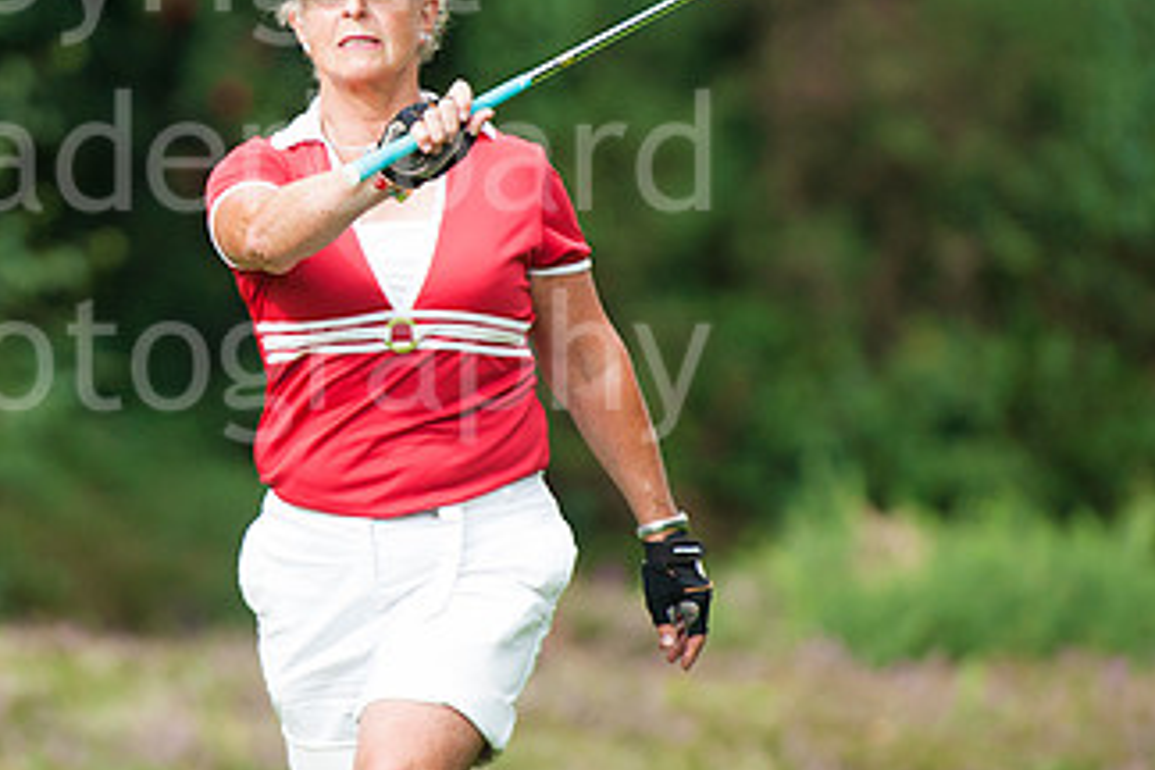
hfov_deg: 1.9
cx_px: 260
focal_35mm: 1073
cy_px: 185
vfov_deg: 1.3
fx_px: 34423
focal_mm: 600
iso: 800
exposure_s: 1/400
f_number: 8
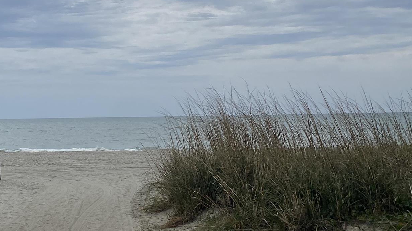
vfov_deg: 16.9
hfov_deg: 27.7
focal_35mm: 71
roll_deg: +0.6
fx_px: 775
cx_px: -17
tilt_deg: +2.2
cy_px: 55
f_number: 1.8
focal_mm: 4.25
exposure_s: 1/7692
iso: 32
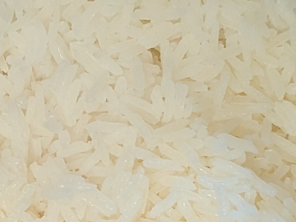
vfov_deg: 10.1
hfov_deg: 13.5
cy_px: 214
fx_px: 1250
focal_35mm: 146
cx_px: 165
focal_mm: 6.81
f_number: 1.85
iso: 297
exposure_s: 1/60
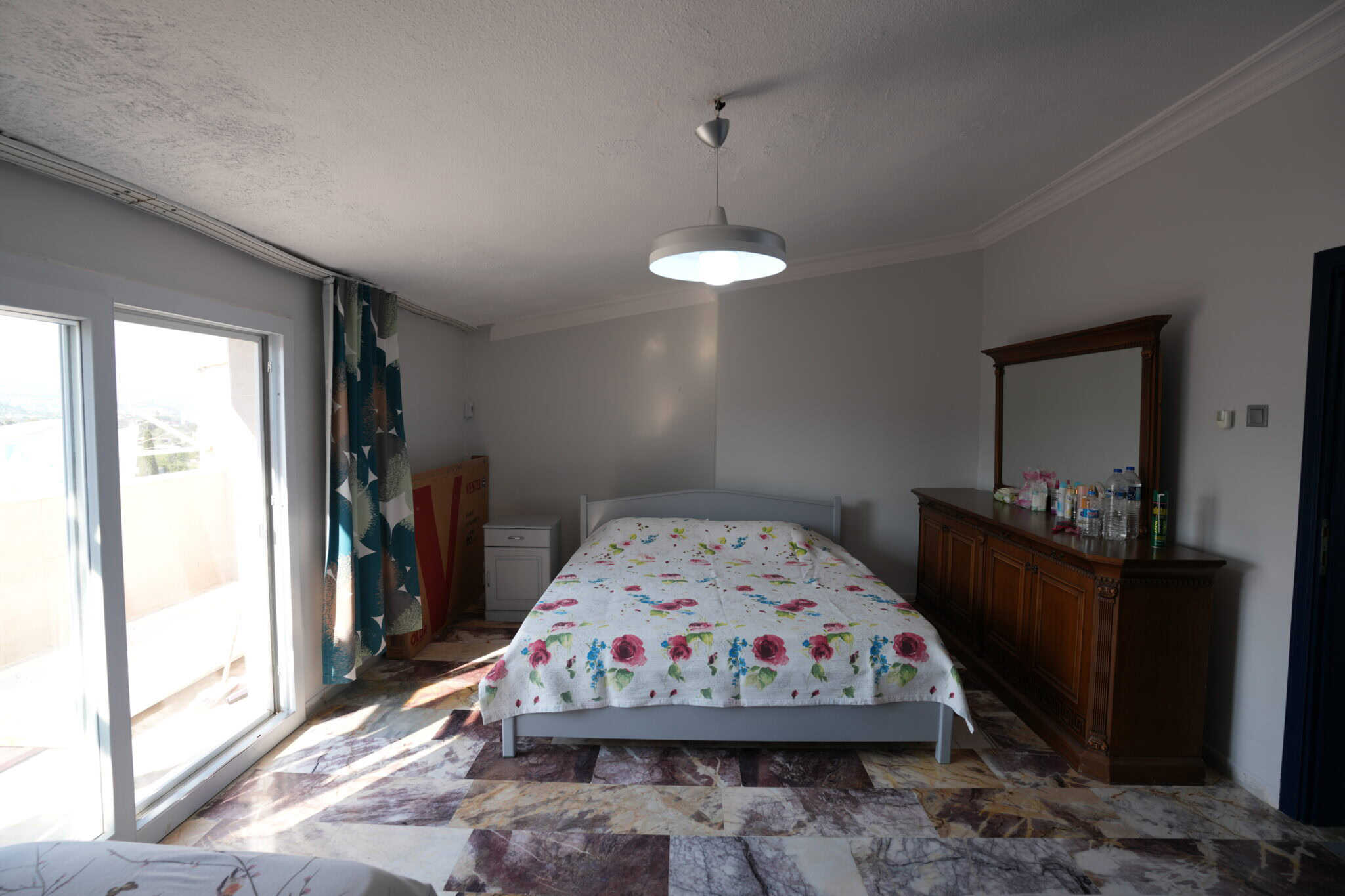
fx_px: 635
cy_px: 448
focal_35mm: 17
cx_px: 672
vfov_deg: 70.4
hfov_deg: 93.3
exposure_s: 1/80
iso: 100
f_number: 4.5
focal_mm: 17
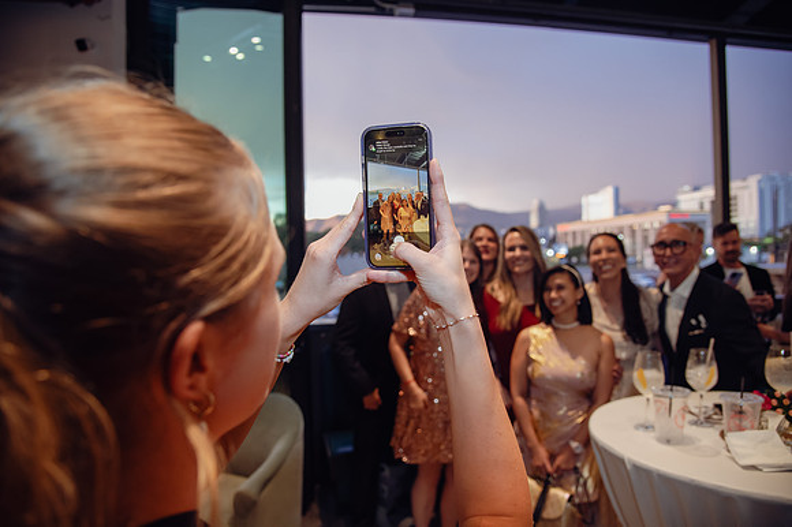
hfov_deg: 73.8
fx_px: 528
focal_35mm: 24
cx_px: 396
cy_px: 264
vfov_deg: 53.1
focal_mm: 24
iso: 3200
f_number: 4
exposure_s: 1/100
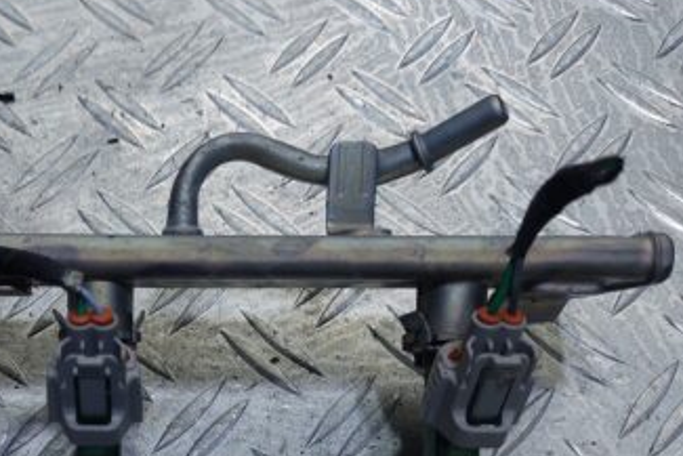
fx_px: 911
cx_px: 137
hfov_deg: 39.5
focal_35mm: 48
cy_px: 441
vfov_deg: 26.8
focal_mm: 5.23
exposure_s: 1/100
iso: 64
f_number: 1.8
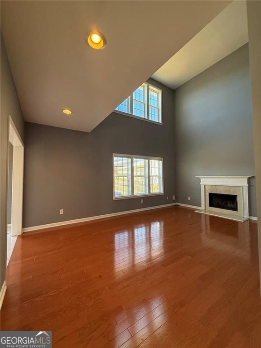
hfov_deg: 85.7
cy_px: 174
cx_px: 130
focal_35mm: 14
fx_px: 141
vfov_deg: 102.1
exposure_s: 1/120
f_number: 2.2
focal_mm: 2.22
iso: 250
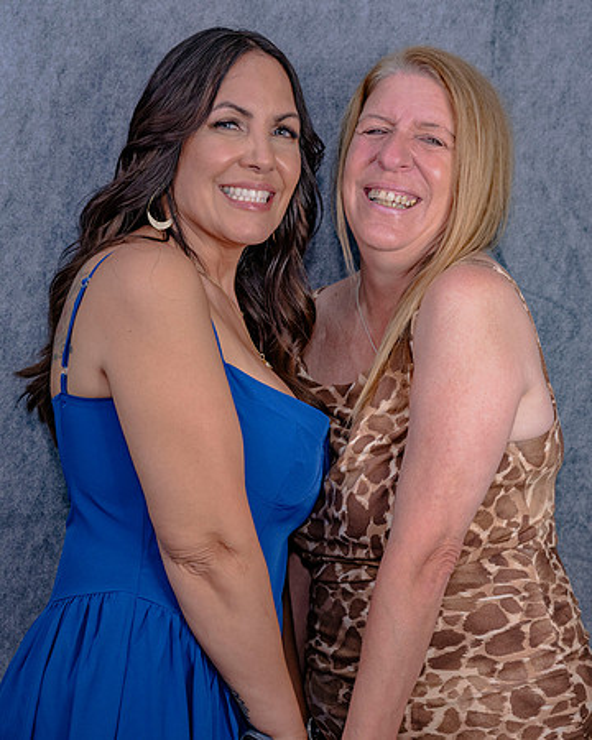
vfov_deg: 22.6
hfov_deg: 18.2
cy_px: 370
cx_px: 291
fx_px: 1850
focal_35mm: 84
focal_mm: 60
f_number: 5
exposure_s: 1/1600
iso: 800
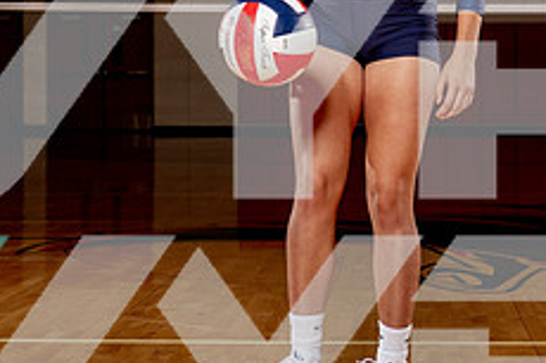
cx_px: 367
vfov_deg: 14.6
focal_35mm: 93
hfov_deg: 21.8
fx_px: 1409
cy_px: 76
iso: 125
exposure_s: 1/250
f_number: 5.6
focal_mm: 35
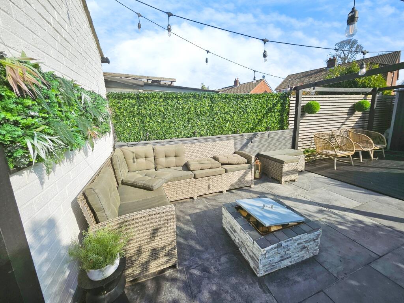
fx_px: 152
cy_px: 152
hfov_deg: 106.2
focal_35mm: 13
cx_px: 202
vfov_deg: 89.9
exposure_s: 1/912
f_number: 2.2
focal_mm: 1.7
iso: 32
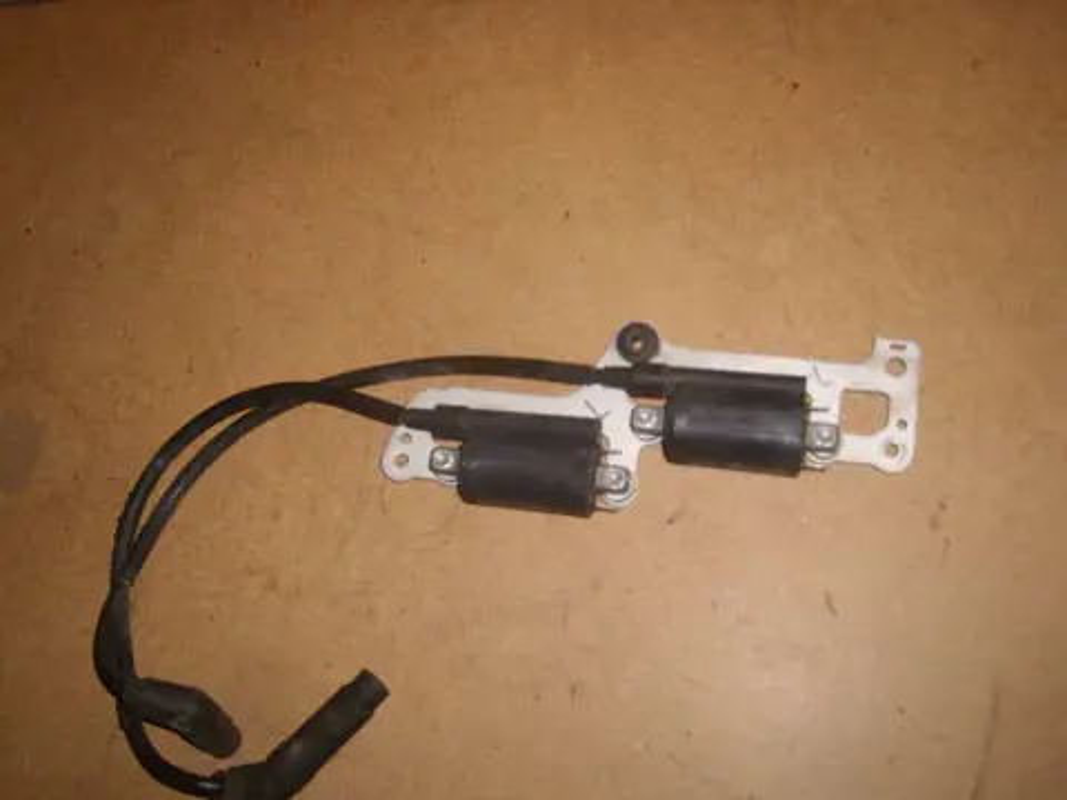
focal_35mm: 35
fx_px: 1079
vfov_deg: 40.7
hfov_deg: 52.6
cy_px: 400
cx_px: 534
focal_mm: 5.8
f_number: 7.1
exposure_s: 1/30
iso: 50
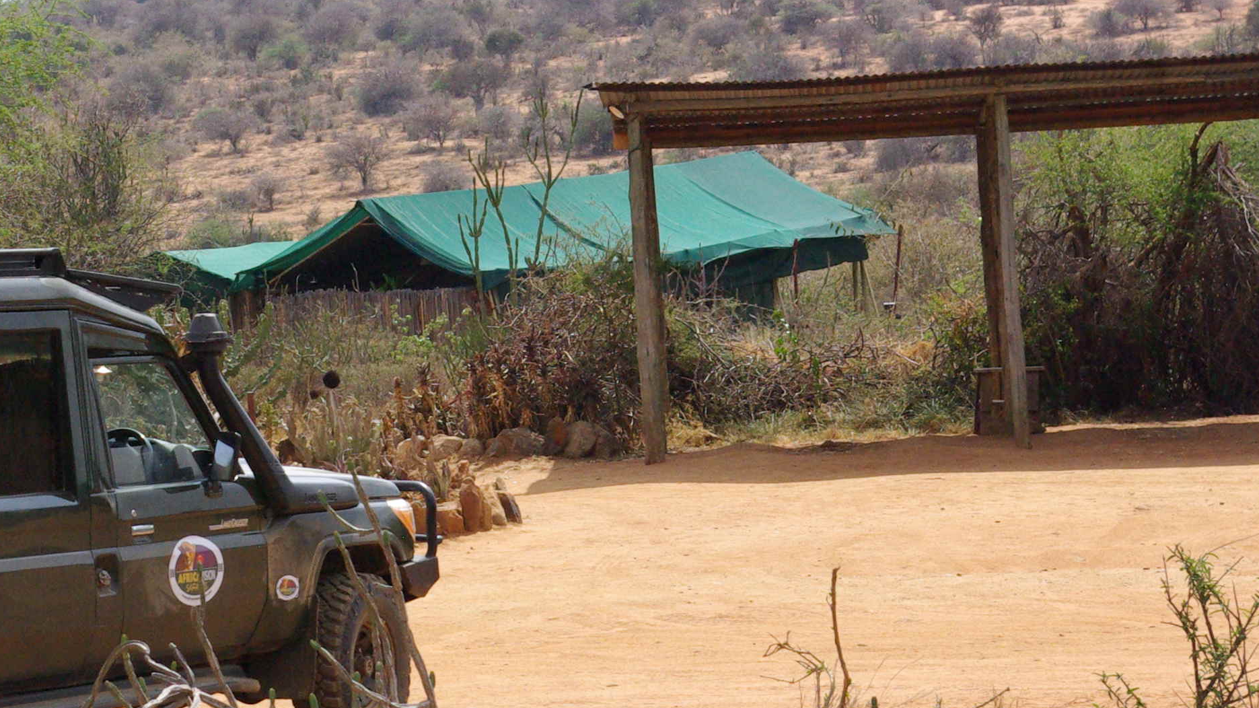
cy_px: 427
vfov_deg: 6.8
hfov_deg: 12.0
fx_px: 5978
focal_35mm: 179
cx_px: 176
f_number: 11
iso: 800
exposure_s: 1/750
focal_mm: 55
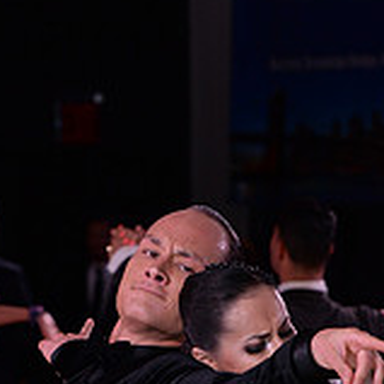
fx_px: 5246
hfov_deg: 4.2
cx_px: 315
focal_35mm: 418
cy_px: 683
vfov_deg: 4.2
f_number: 7.1
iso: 2000
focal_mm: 135
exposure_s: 1/250
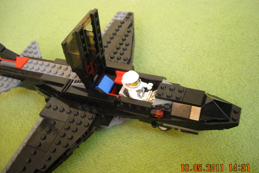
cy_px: 90
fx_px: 266
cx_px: 130
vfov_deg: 35.9
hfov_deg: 51.9
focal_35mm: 37
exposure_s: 1/17
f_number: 2.8
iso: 400
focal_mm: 5.7
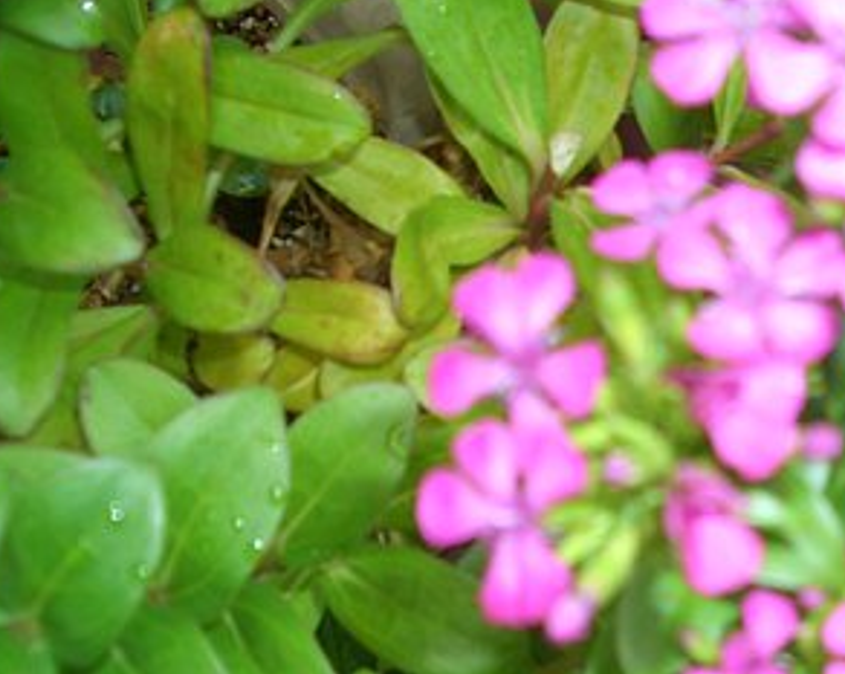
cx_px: 703
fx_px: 1499
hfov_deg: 30.5
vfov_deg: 24.9
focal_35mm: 60
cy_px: 538
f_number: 2.6
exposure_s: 1/160
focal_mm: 5.8
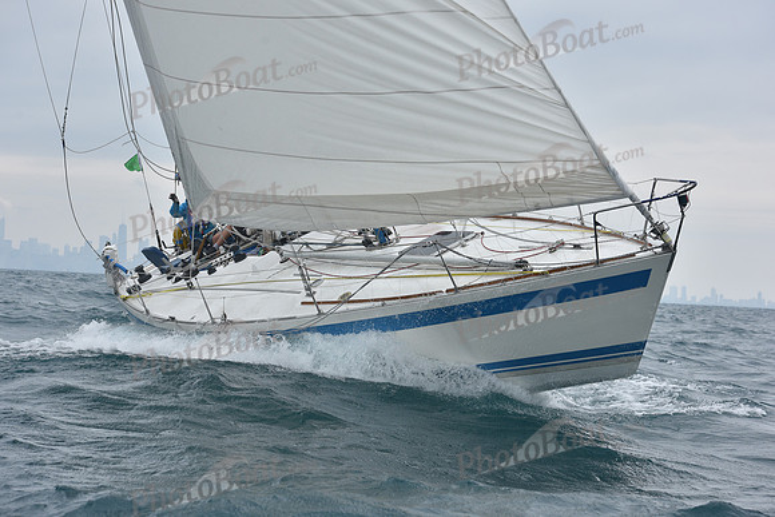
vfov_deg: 15.9
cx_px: 388
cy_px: 258
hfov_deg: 23.6
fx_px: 1852
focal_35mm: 86
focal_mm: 86
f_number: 7.1
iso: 250
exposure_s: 1/800
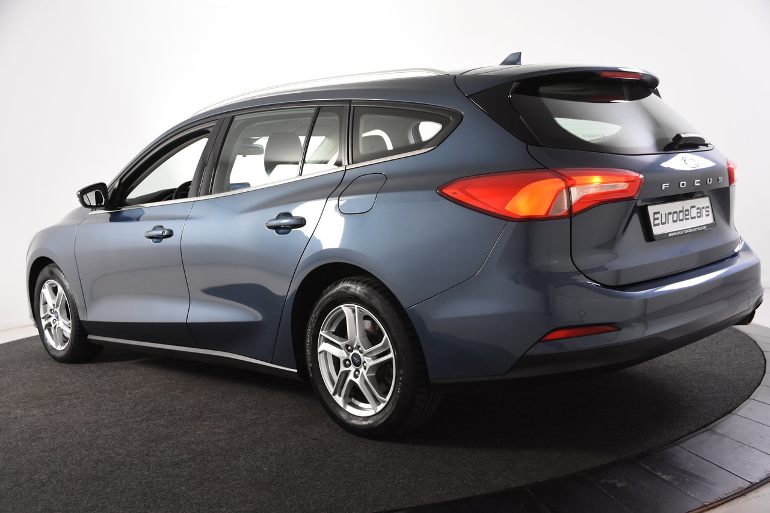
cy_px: 256
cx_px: 385
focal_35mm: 39
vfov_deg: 34.2
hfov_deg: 49.6
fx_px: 834
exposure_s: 1/80
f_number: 4.5
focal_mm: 26
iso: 1600
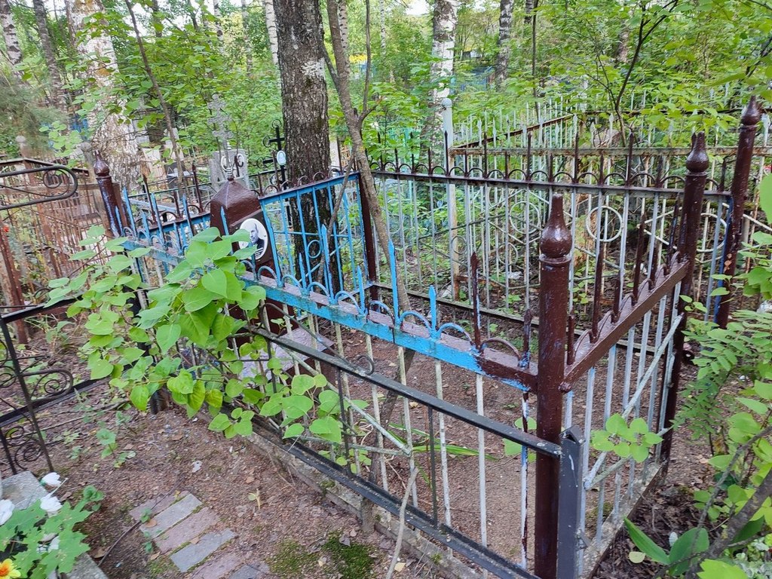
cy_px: 290
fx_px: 558
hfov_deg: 69.4
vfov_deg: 54.9
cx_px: 386
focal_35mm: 25
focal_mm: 6.04
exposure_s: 1/33
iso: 92
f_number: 1.9
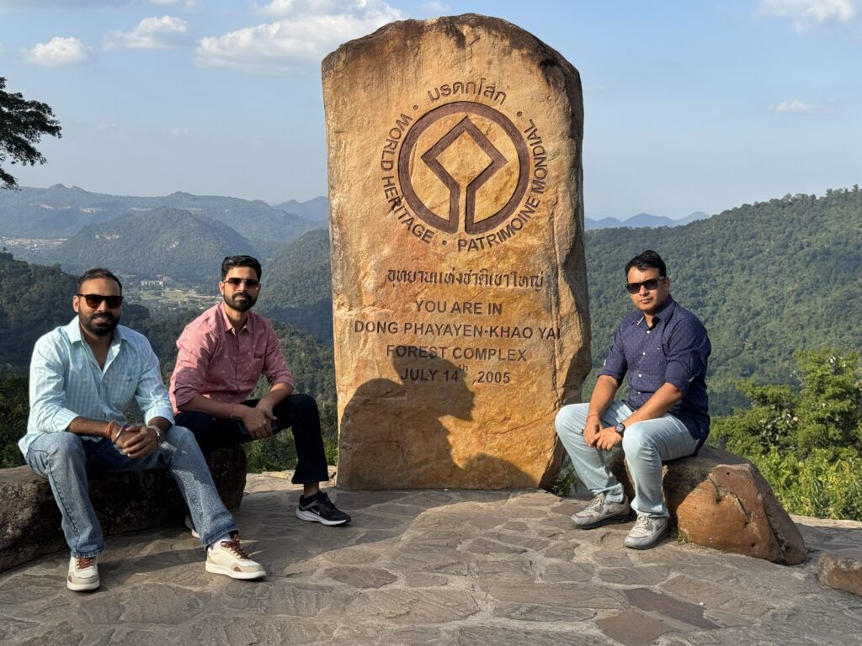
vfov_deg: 30.3
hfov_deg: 39.7
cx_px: 431
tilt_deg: -5.9
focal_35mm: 48
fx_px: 1195
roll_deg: -0.9
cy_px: 323
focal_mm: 6.76
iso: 64
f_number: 1.78
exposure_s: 1/2833
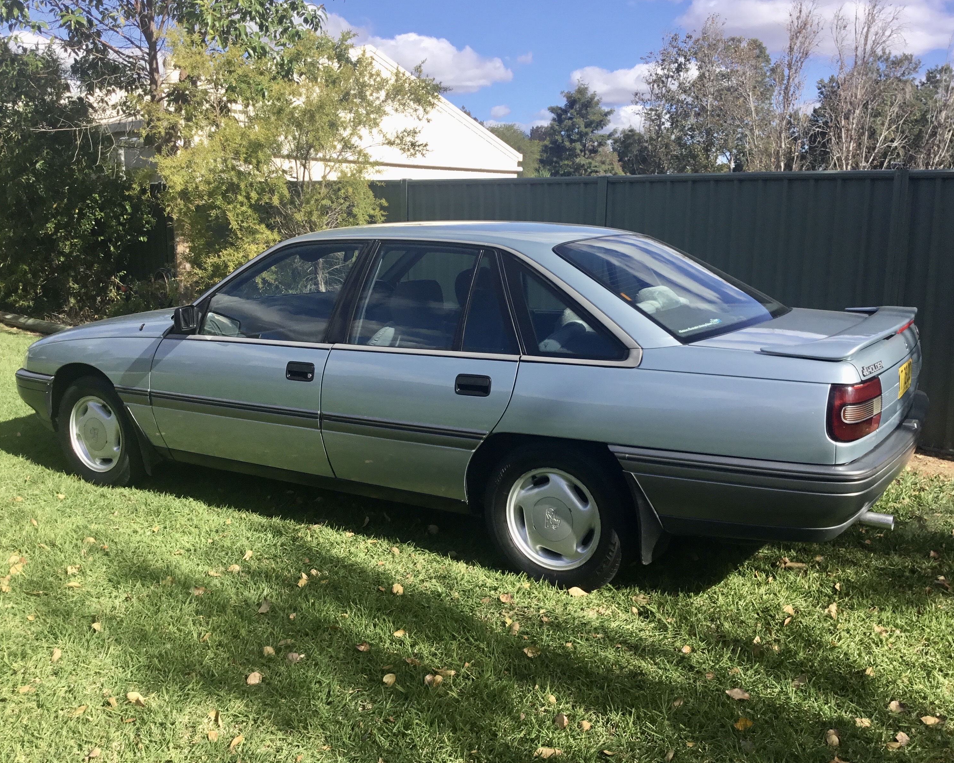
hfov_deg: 54.2
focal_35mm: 33
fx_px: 932
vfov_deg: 44.5
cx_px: 496
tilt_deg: -9.1
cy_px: 378
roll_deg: -0.8
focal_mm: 3.3
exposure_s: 1/916
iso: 25
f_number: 2.4
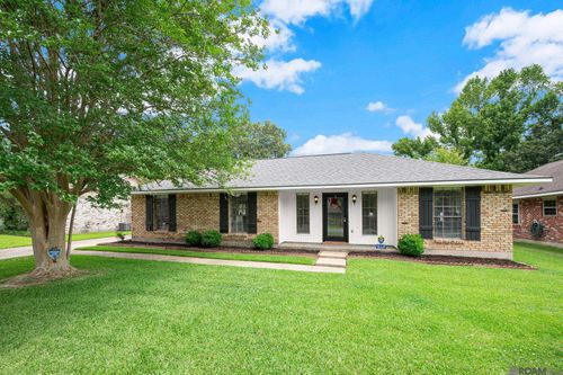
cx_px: 282
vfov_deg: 81.2
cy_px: 188
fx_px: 219
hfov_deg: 104.3
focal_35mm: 14
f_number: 10
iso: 400
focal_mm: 14
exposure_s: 1/250
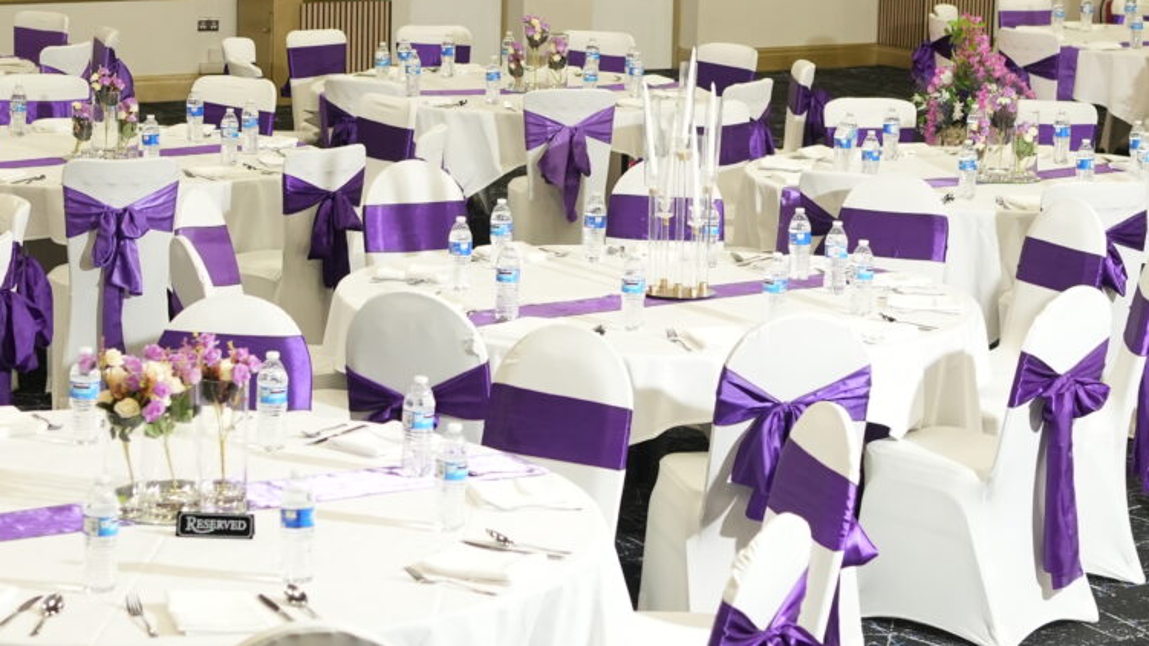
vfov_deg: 12.1
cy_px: 189
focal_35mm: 100
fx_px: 3046
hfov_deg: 21.4
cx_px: 526
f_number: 3.2
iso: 1250
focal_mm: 35
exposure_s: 1/200
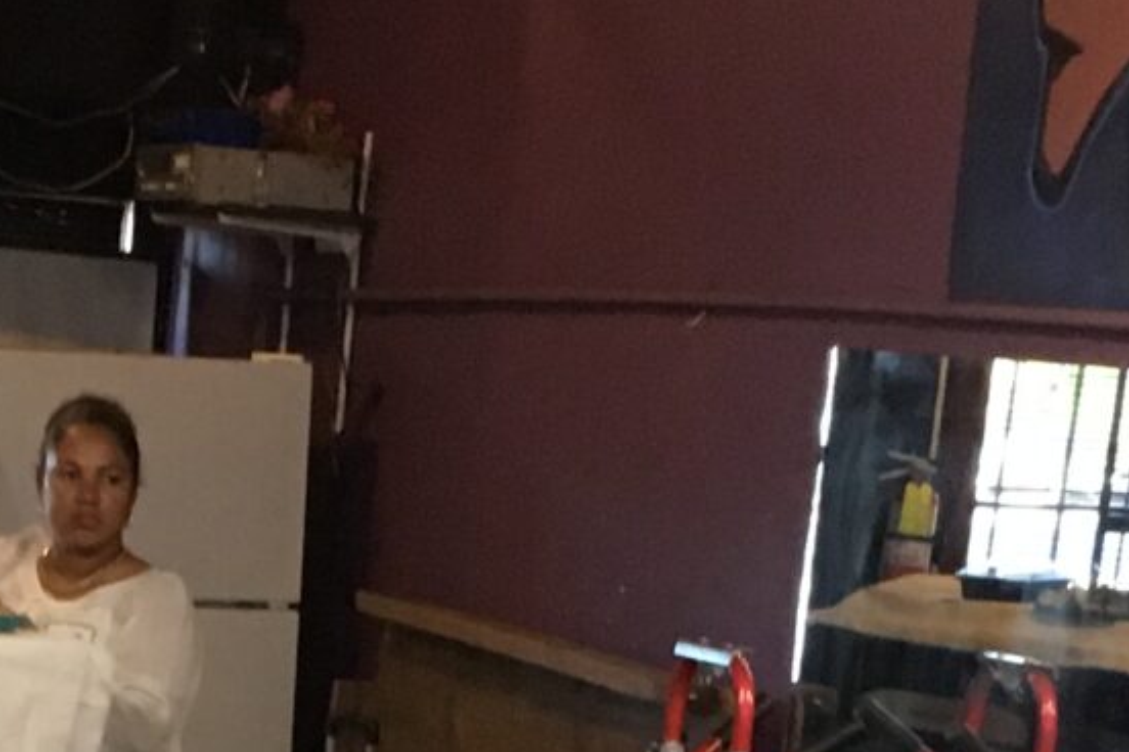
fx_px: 4390
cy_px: 1361
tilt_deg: -11.5
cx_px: 149
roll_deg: -3.5
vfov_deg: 9.3
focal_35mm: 140
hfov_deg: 14.5
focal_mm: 4.15
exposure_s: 1/24
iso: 200
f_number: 2.2
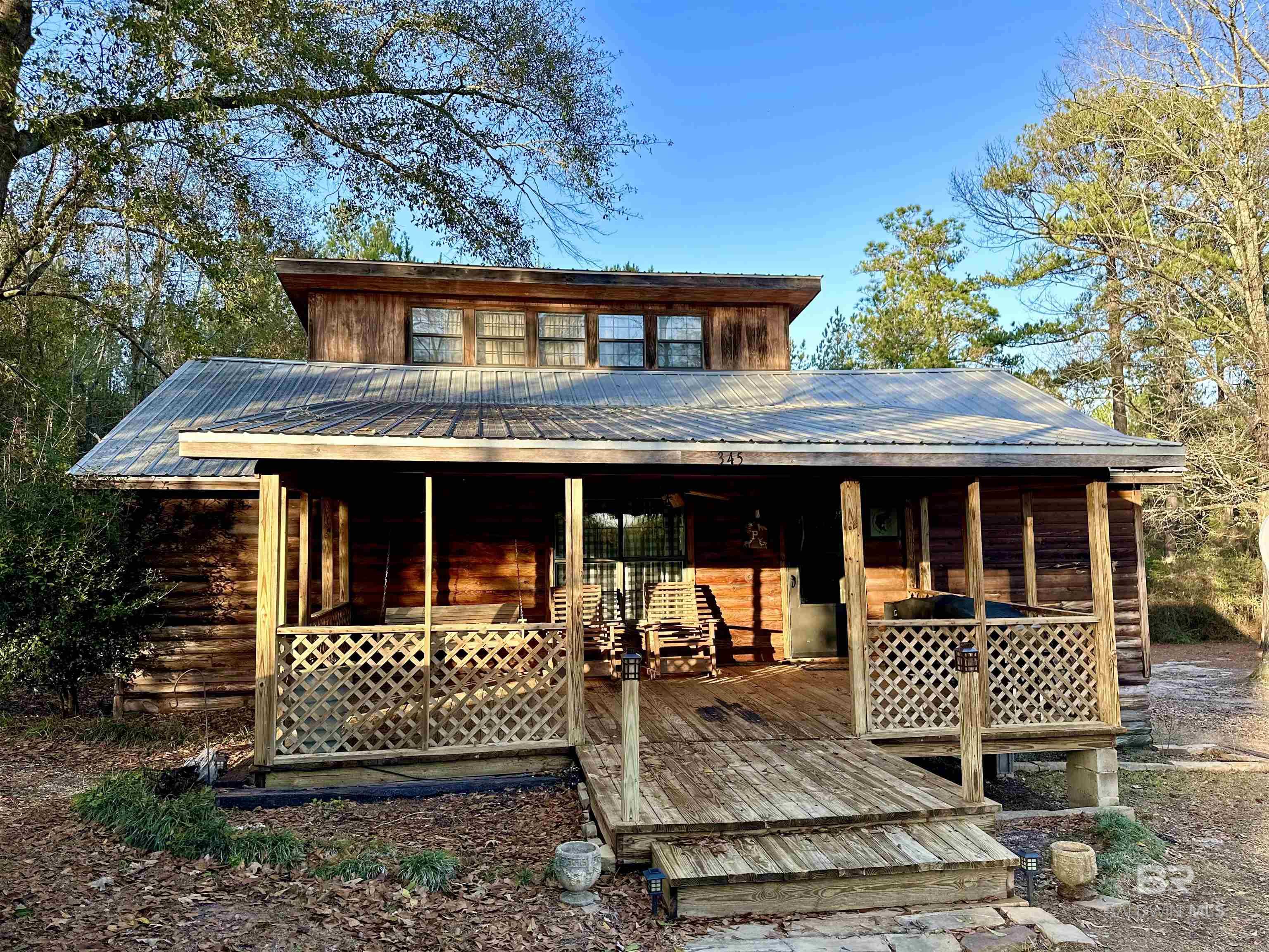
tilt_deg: +4.5
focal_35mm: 24
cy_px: 476
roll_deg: +0.6
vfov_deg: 56.8
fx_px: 880
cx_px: 634
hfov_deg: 71.6
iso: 80
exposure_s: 1/663
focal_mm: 6.86
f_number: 1.78
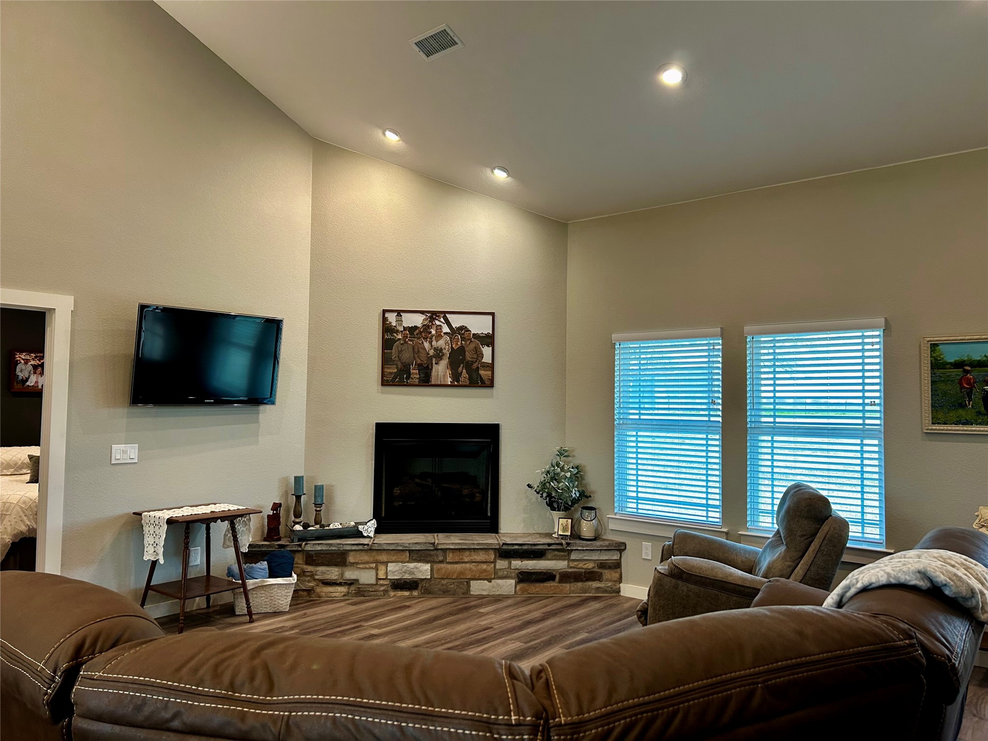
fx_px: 742
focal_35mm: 26
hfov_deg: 67.3
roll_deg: -0.5
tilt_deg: +2.6
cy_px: 370
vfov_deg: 53.1
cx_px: 494
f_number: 1.5
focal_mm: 5.7
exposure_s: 1/91
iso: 125
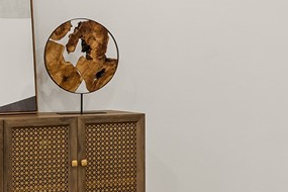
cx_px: 266
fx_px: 976
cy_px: 57
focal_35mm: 122
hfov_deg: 16.5
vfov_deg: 11.2
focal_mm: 16
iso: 200
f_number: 9
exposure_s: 1.3
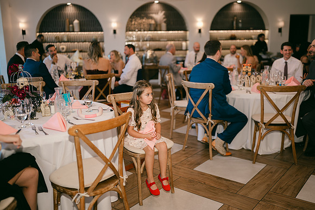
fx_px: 306
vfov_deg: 37.9
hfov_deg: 54.4
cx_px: 158
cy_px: 105
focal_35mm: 35
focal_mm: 35
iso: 100
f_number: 1.4
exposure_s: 1/125
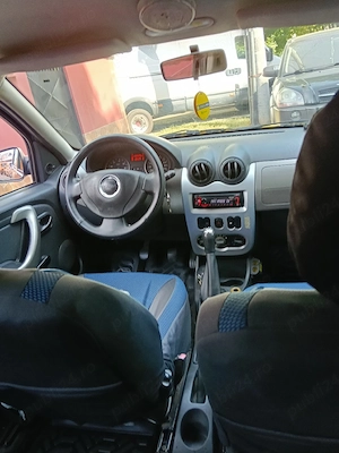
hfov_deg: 51.4
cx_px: 170
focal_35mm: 27
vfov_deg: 65.3
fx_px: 353
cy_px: 226
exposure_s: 1/33.3
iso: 125
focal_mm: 3.98
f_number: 1.8
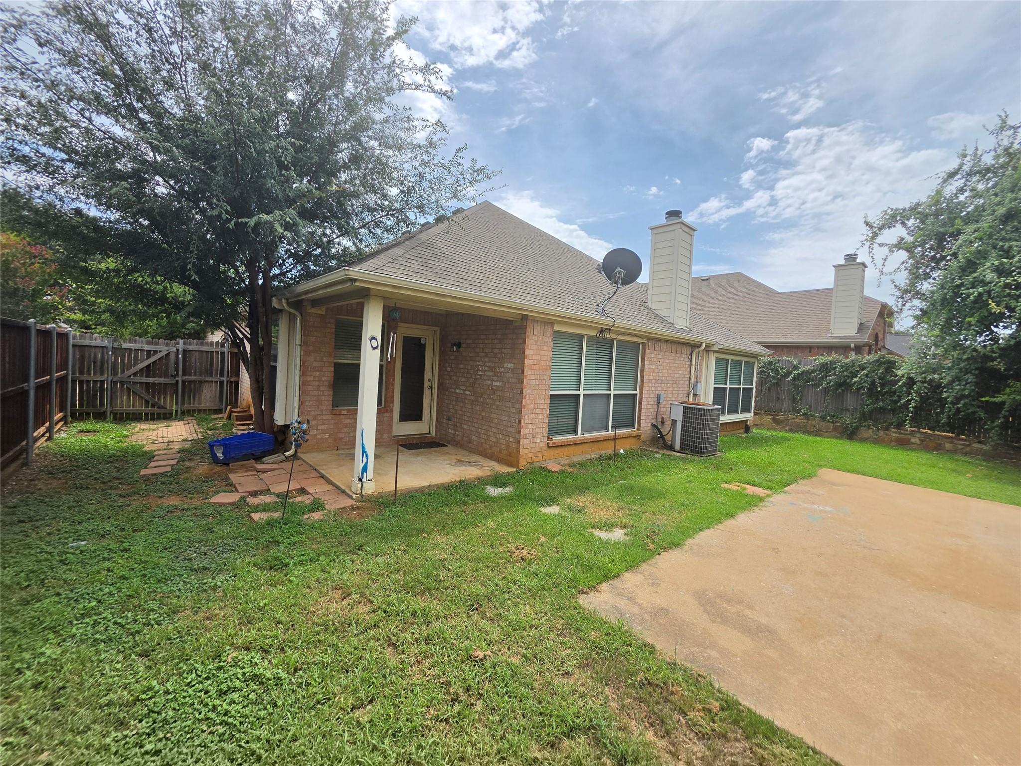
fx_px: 383
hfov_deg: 106.2
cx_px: 510
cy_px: 383
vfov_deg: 89.9
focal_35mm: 13
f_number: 1.9
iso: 40
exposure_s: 1/1920
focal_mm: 2.2
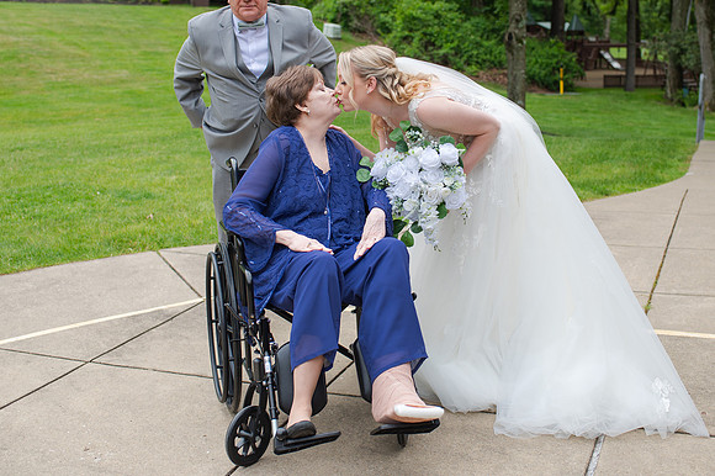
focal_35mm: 46
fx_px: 922
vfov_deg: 28.8
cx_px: 393
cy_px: 178
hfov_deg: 42.3
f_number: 3.2
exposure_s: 1/1000
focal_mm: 35
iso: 100
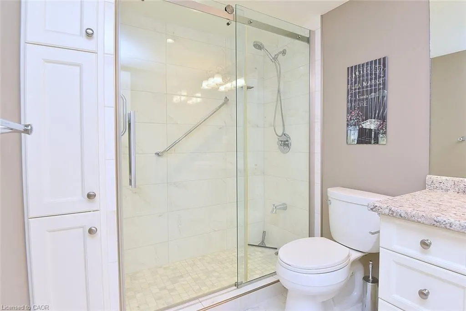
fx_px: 220
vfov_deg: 70.4
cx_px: 233
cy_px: 156
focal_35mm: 17
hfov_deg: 93.3
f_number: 6.3
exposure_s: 1/60
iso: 500
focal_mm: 17
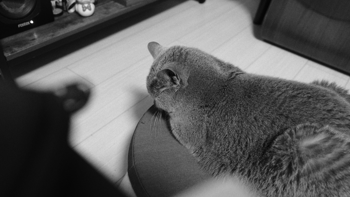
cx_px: 177
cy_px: 100
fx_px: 278
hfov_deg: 64.3
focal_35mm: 30
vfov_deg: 38.9
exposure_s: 1/30
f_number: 2.8
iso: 640
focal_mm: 18.3
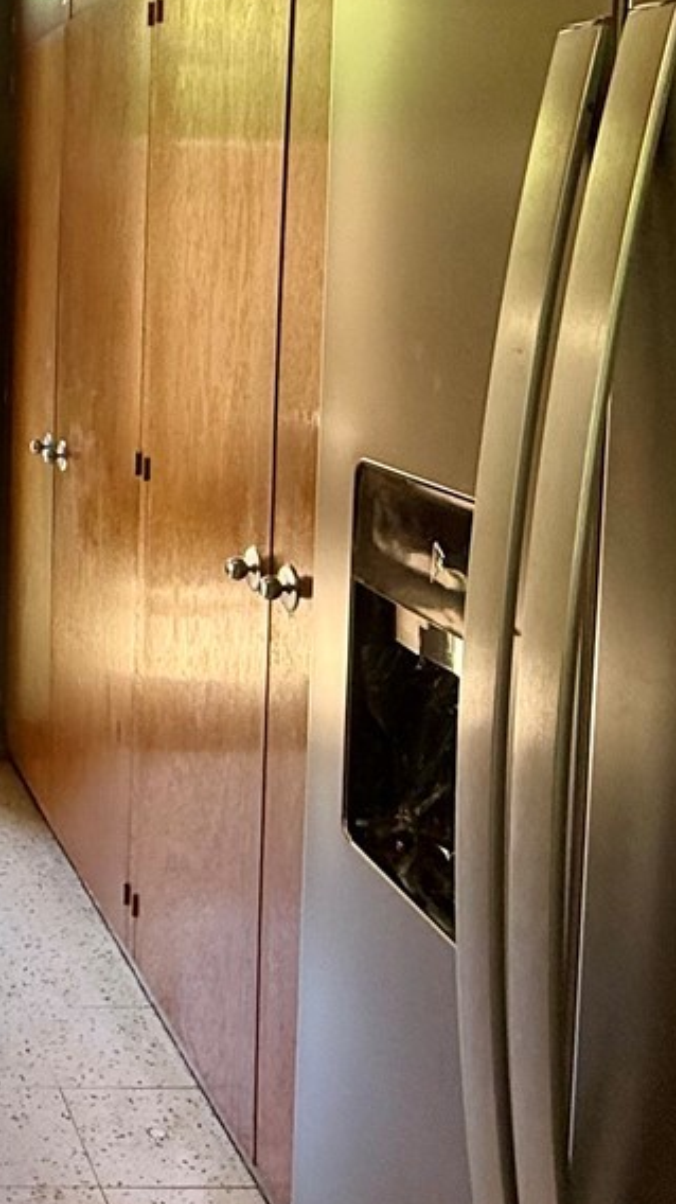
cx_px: -273
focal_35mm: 43
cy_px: 329
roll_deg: -0.2
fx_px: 1372
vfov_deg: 46.0
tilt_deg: -3.4
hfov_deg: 23.4
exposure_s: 1/120
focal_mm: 2.22
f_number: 2.2
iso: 100
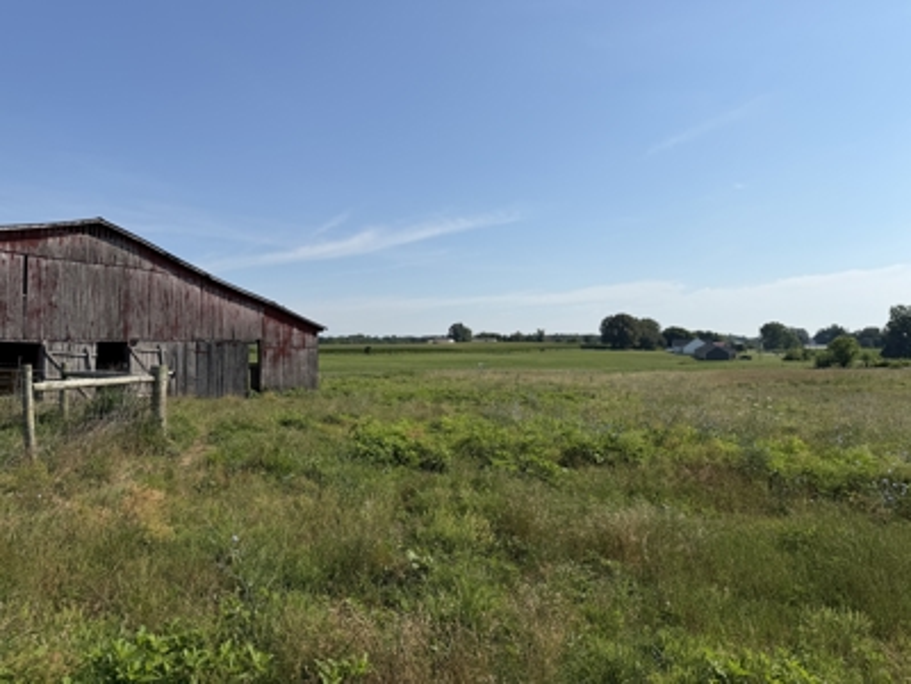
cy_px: 342
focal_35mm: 24
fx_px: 632
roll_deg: -0.1
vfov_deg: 56.8
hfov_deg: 71.6
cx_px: 456
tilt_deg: +0.6
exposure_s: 1/8130
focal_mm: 6.76
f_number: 1.78
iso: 80
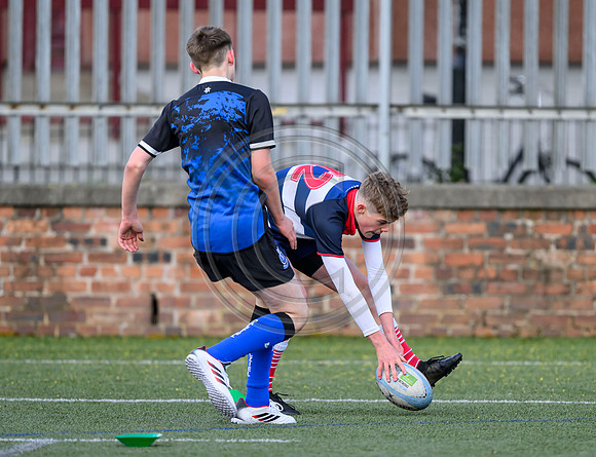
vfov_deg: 2.5
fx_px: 10438
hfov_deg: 3.3
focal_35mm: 601
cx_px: 315
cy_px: 251
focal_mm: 400
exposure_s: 1/2000
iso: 500
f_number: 2.8
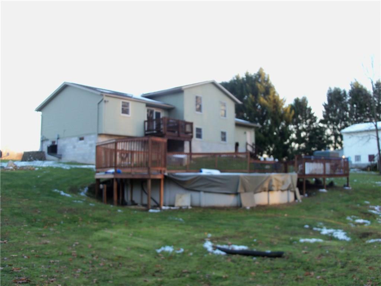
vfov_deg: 40.7
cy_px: 143
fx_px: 385
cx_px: 190
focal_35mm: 35
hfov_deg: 52.6
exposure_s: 1/40
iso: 64
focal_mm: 6.3
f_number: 3
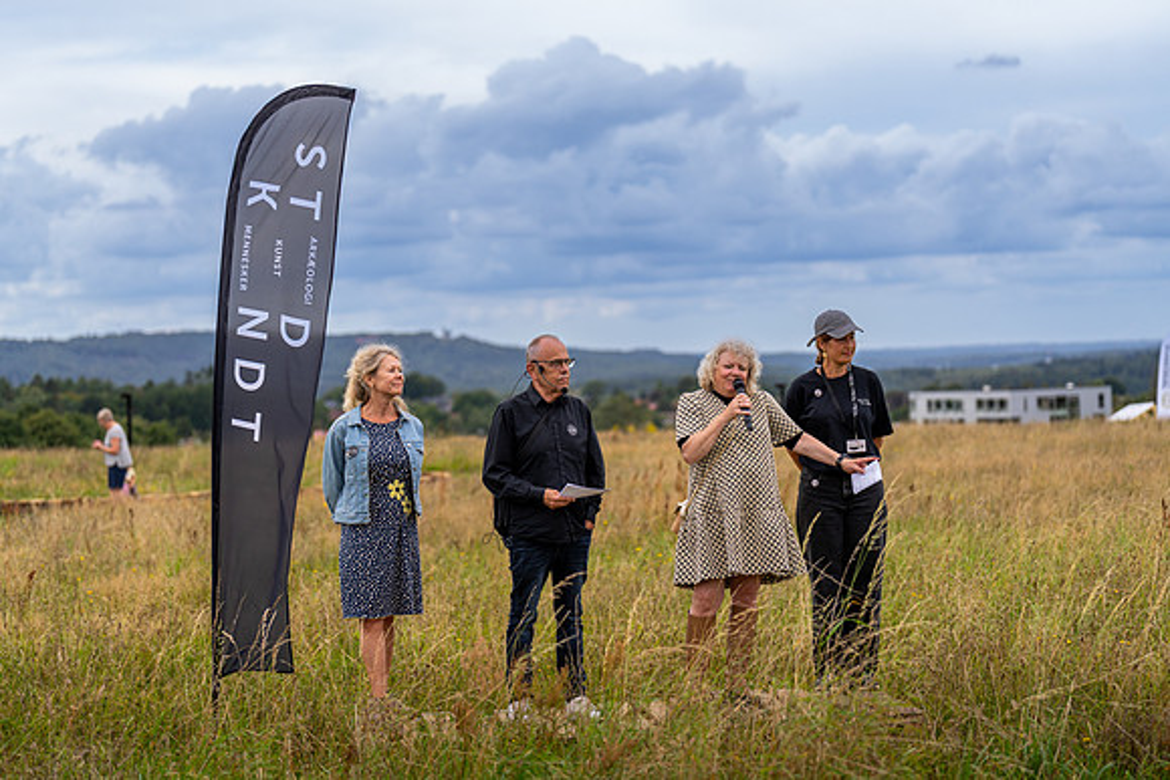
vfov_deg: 15.0
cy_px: 390
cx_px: 585
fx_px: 2958
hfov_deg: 22.4
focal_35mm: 91
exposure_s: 1/1000
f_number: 2.8
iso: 80
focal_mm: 91
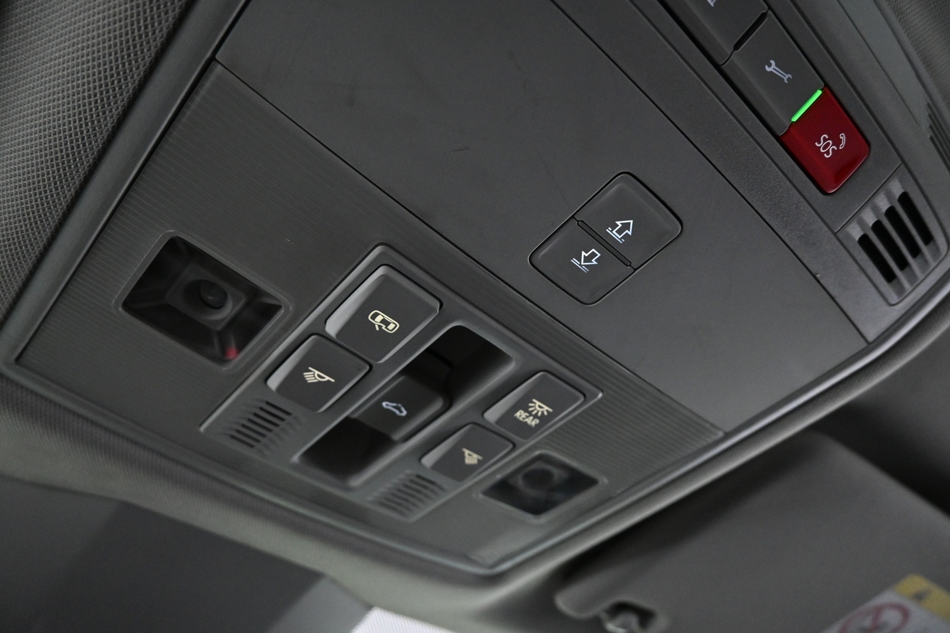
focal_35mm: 24
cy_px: 316
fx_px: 633
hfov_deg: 73.7
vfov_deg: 53.1
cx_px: 475
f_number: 4.5
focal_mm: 16
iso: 3200
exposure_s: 1/80
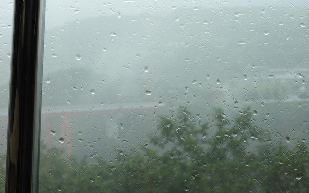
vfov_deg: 16.5
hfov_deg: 26.1
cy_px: 81
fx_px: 665
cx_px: 147
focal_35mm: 79
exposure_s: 1/250
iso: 100
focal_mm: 12.5
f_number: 4.5
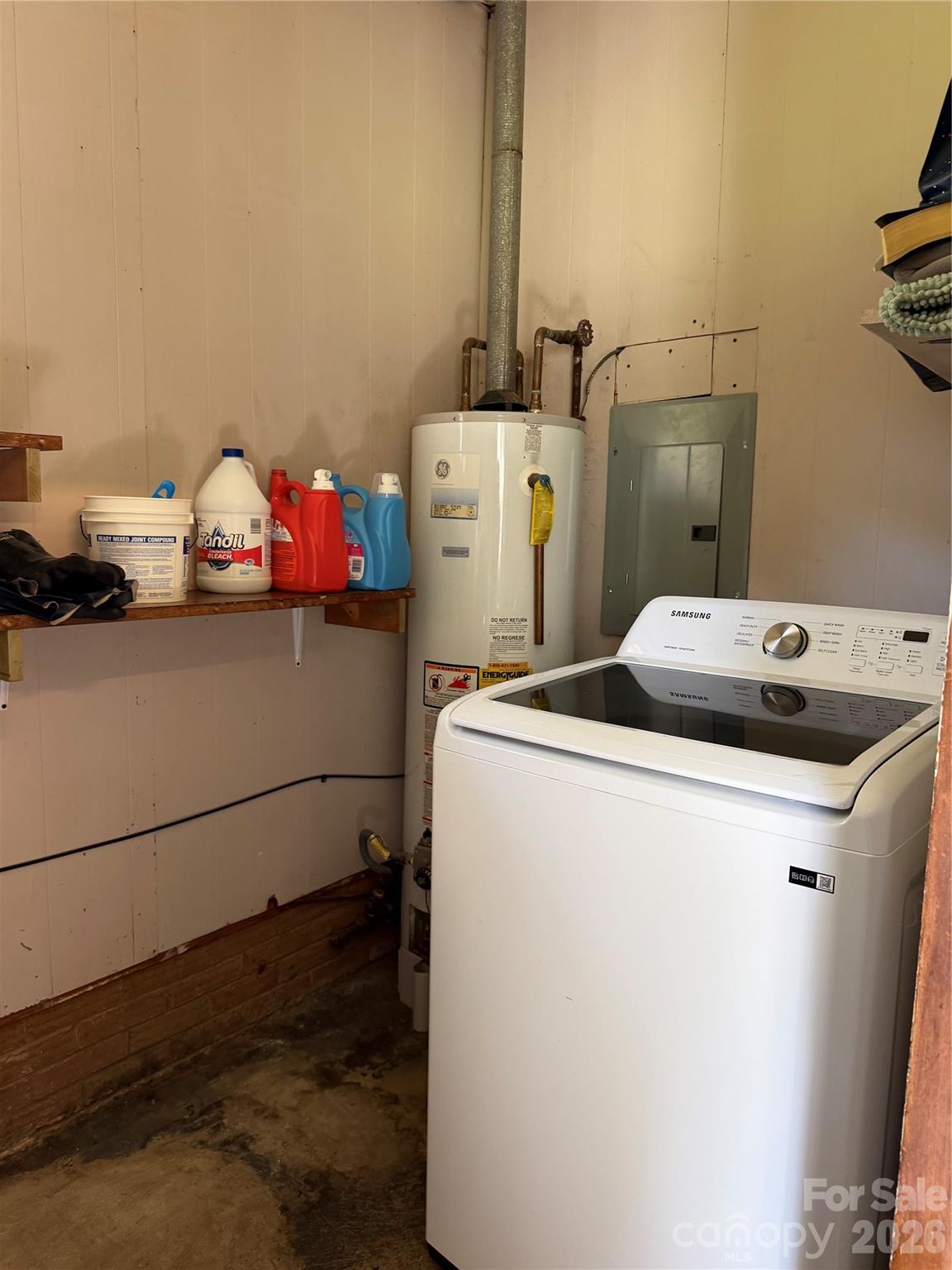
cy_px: 635
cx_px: 476
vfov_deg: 71.6
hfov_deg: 56.8
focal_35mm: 24
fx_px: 880
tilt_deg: -8.4
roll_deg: +0.5
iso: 200
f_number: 1.78
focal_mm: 6.76
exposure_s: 1/61
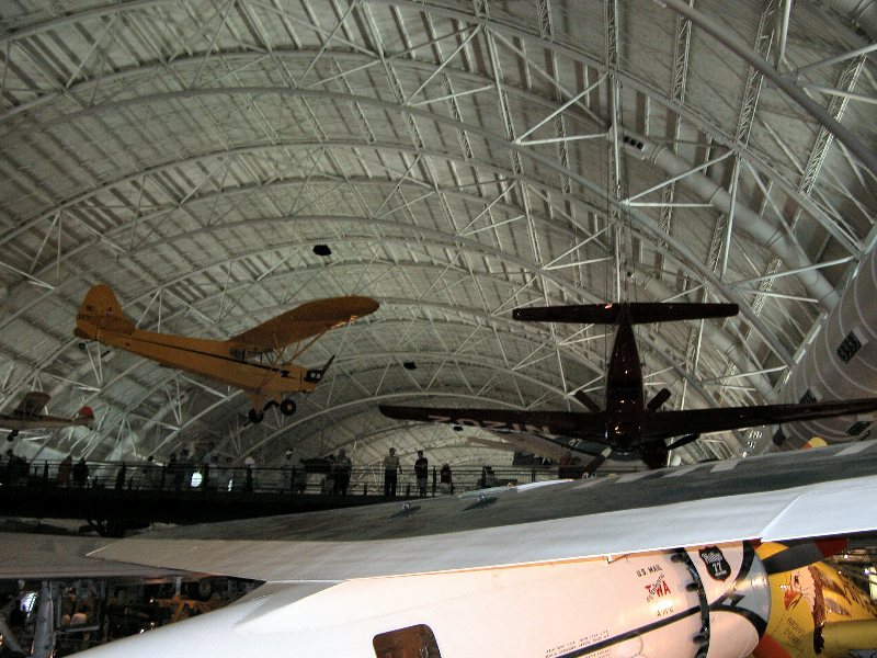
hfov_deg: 52.6
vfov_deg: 40.7
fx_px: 887
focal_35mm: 35
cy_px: 329
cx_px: 438
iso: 200
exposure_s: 1/60
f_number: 2.8
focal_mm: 8.9
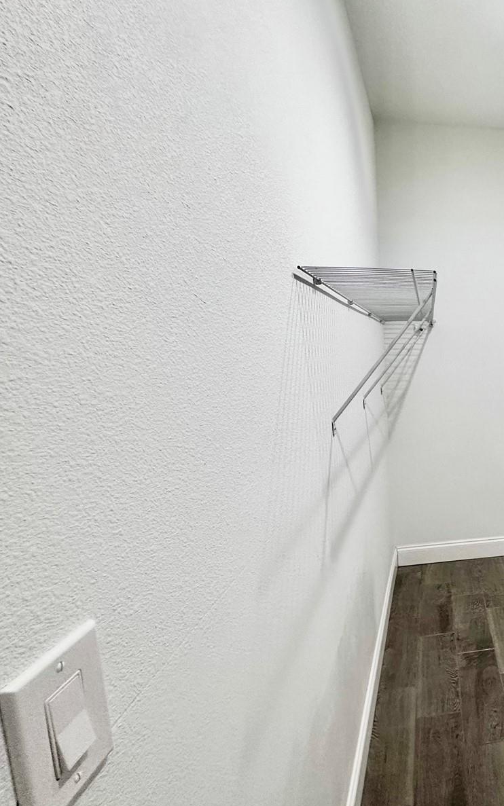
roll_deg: +1.9
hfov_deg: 48.5
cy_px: 402
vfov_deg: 85.1
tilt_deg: -6.6
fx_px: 439
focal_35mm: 20
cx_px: 510
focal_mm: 2.22
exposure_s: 1/120
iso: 200
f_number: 2.2
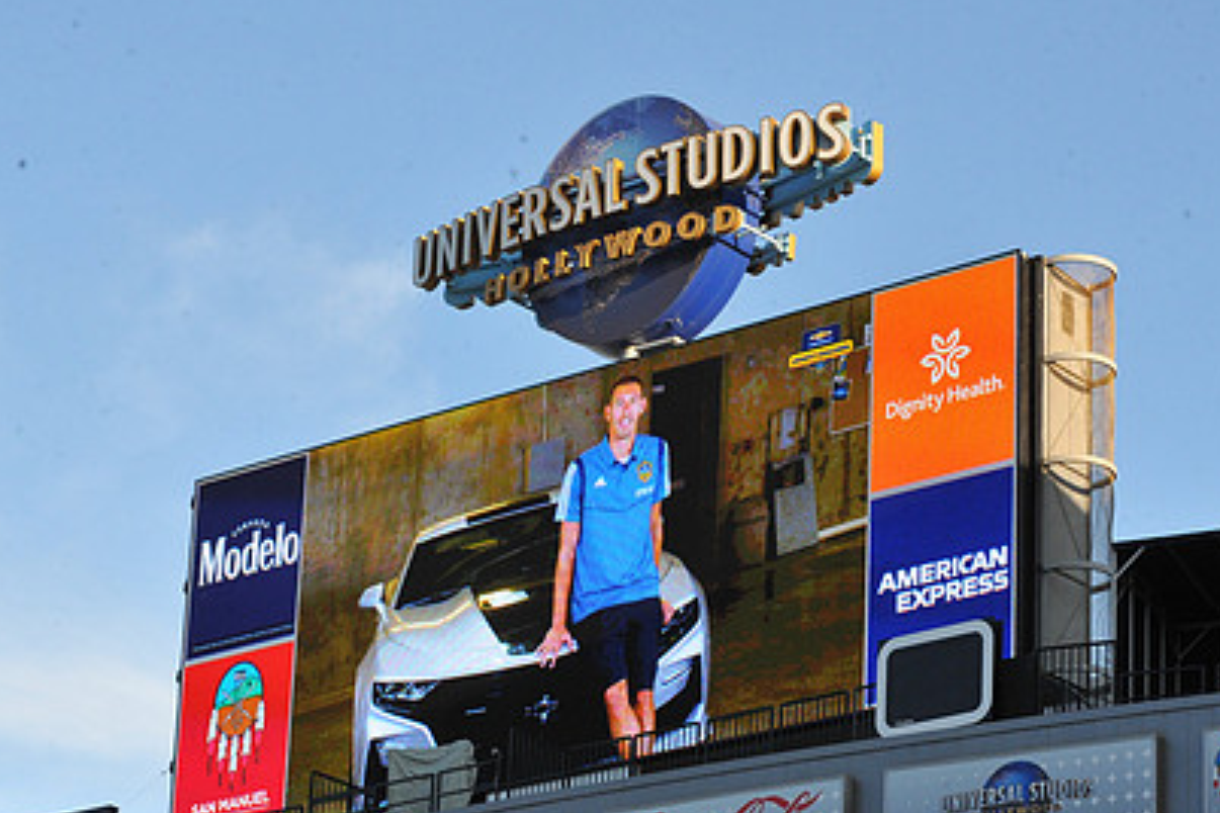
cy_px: 561
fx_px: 4202
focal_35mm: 124
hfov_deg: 16.5
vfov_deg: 11.0
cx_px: 589
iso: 1600
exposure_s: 1/640
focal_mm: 86
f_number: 13
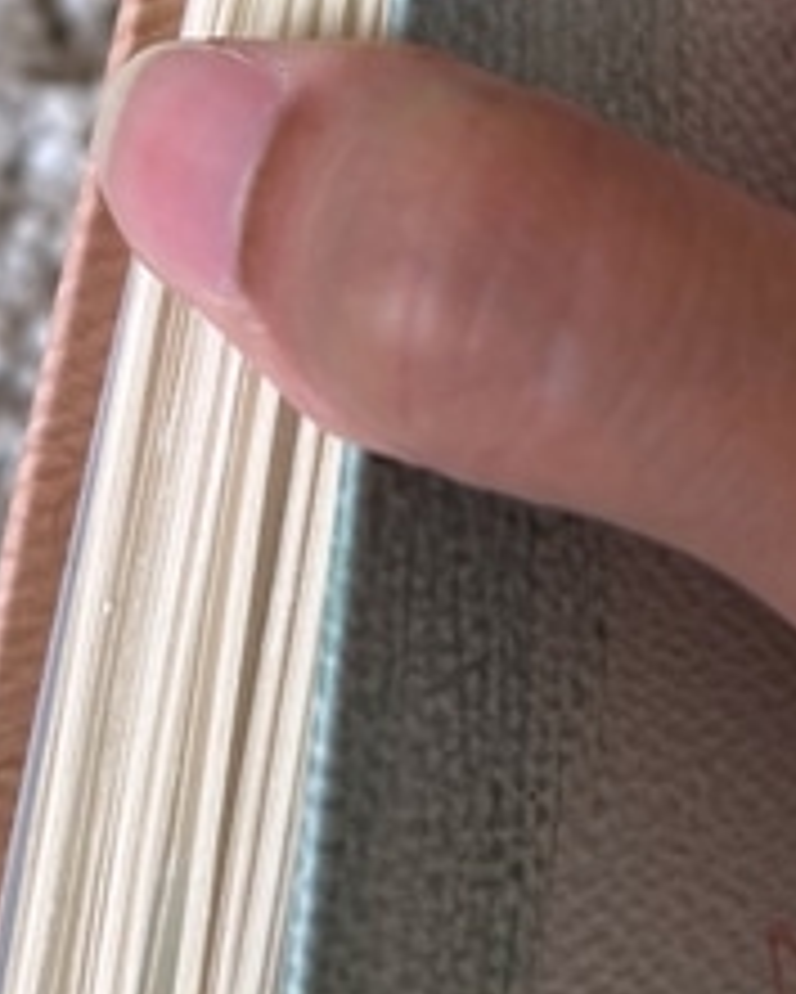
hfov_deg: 22.1
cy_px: 49
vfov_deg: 26.3
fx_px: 2031
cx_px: 535
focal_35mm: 69
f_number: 1.5
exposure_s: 1/121
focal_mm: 5.7
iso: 64
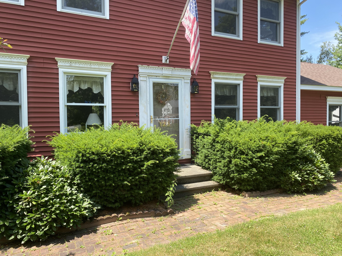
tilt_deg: -3.9
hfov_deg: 67.3
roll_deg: +0.2
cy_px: 128
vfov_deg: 53.1
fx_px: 257
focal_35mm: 26
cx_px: 171
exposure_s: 1/747
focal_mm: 4.25
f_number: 1.8
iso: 32
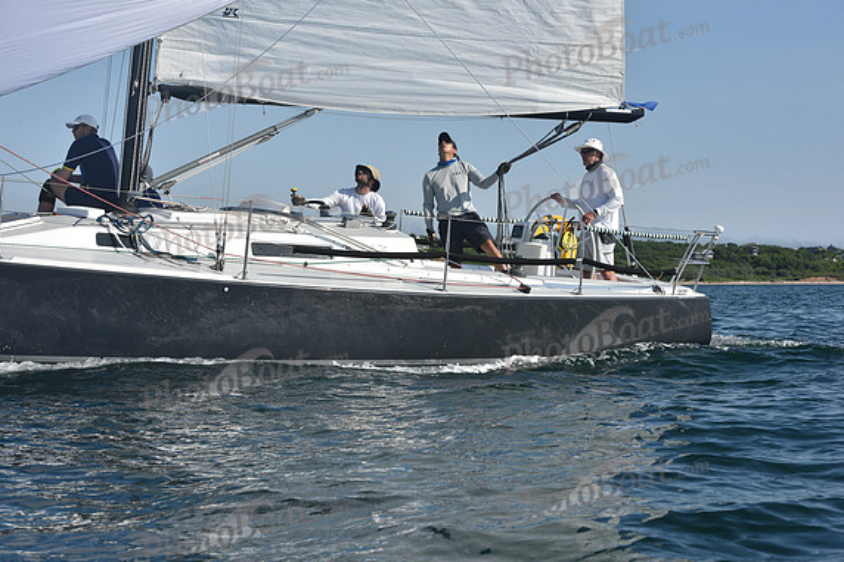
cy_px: 281
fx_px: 1664
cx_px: 426
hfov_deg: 28.5
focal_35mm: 71
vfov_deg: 19.2
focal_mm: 70
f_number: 9
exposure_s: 1/1250
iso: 320
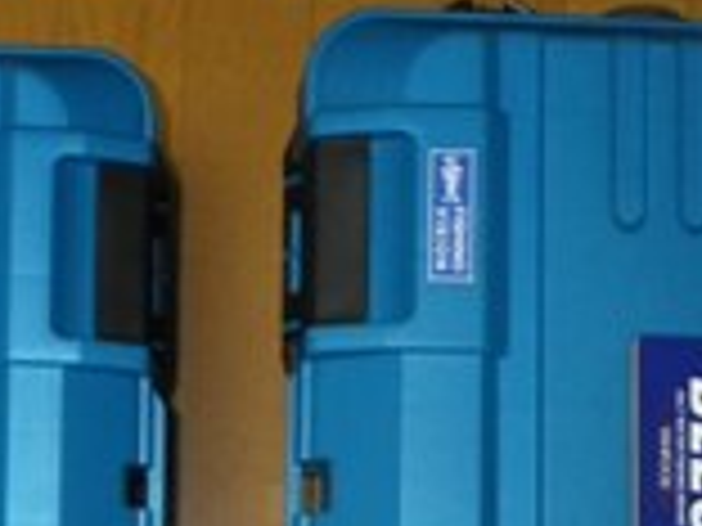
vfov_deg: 16.6
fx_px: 1764
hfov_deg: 22.5
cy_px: 517
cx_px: 284
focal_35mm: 87
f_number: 3.8
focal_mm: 6.1
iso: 400
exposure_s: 1/50
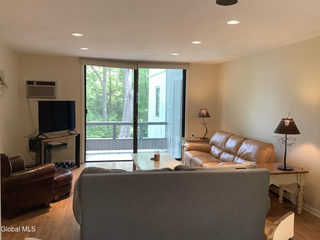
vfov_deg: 45.4
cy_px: 120
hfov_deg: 58.4
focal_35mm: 31
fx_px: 287
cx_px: 160
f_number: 2.4
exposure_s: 1/60
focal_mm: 3.3
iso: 125
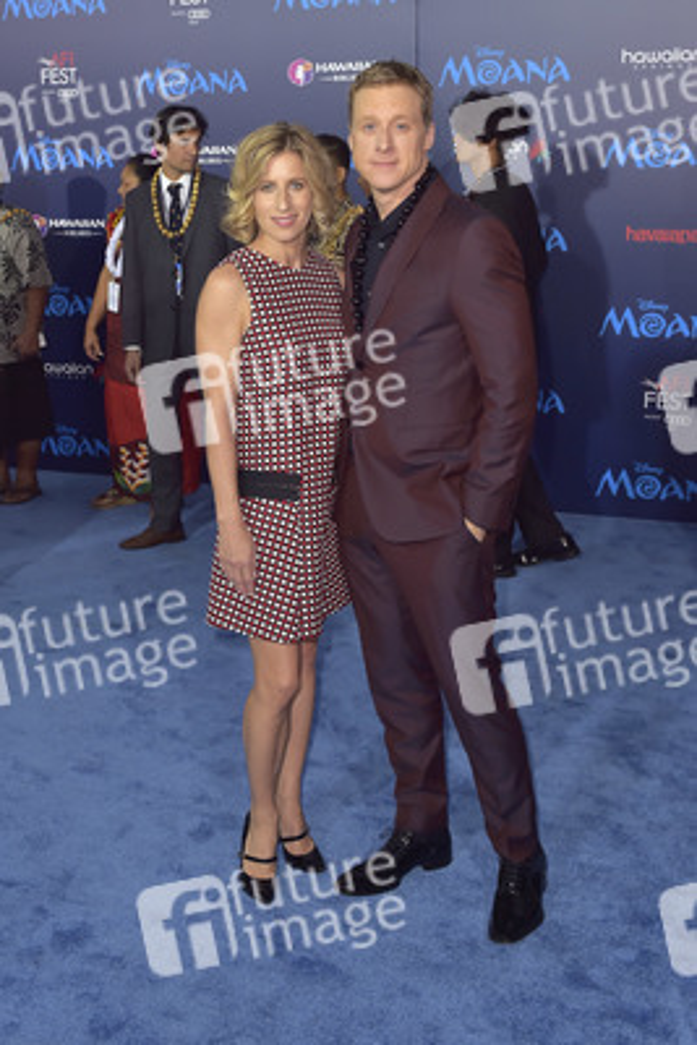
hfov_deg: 41.1
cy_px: 522
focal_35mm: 32
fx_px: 928
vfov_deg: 58.7
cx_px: 348
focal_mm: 32
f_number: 4.5
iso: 400
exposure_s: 1/320
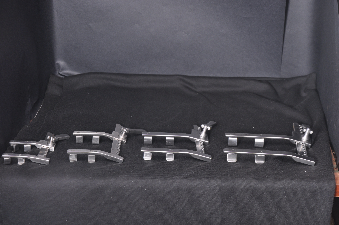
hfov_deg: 23.4
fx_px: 818
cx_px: 170
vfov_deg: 15.7
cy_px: 112
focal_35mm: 87
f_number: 9
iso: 200
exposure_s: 1/60
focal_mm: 58
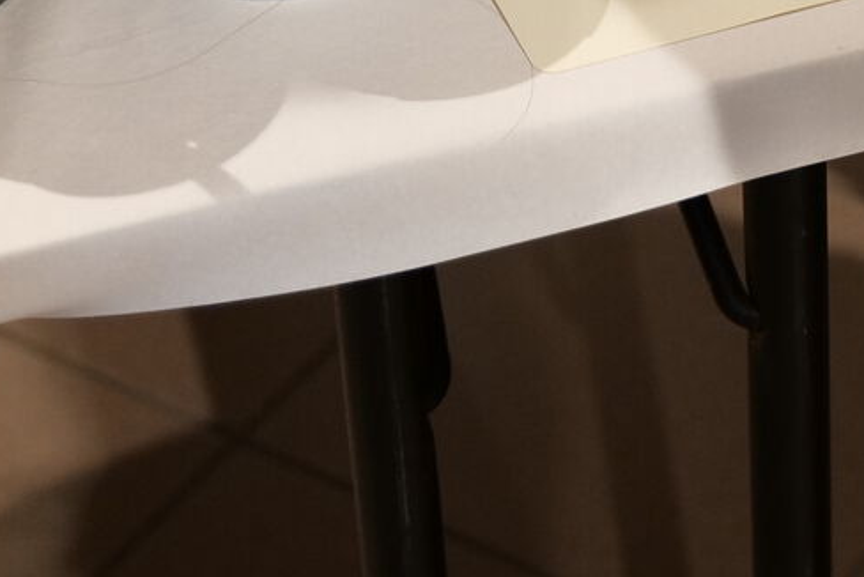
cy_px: -242
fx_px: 4154
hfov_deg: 11.6
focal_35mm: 173
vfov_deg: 7.8
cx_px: 1029
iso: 1600
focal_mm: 44
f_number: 4
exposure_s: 1/60
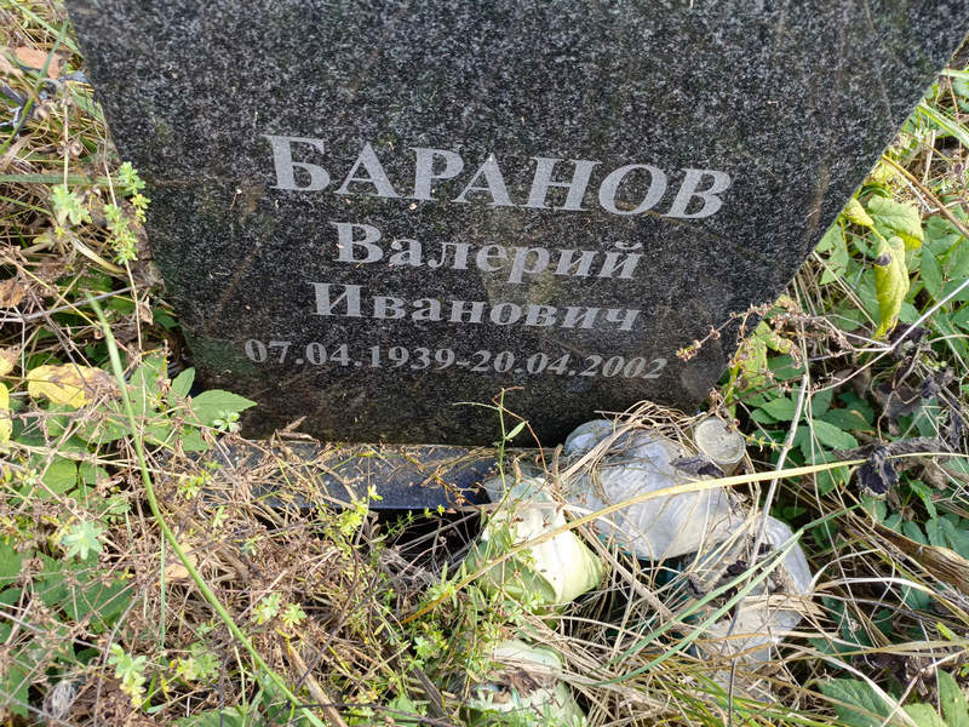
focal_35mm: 25
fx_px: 700
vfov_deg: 54.9
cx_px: 484
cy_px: 364
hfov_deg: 69.4
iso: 266
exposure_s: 1/100
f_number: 1.69
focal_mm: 4.76
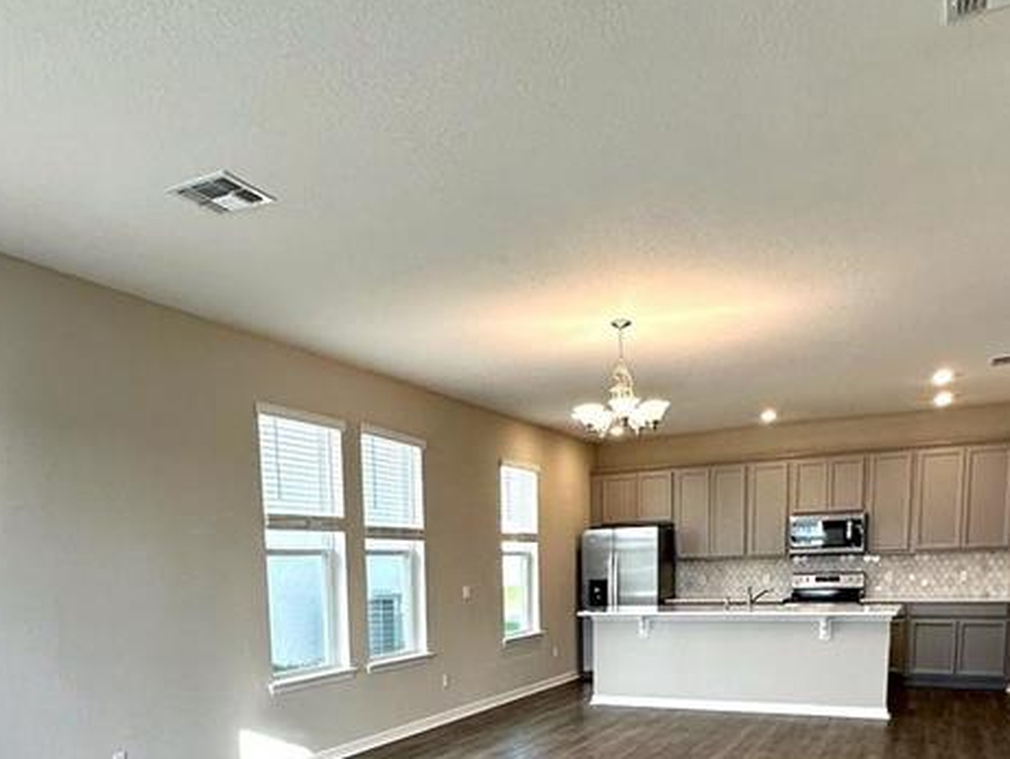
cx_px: 461
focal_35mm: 31
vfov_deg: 41.6
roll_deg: +1.2
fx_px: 905
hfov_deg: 58.2
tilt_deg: -7.4
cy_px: 691
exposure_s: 1/120
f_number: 2.2
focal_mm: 2.22
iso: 100
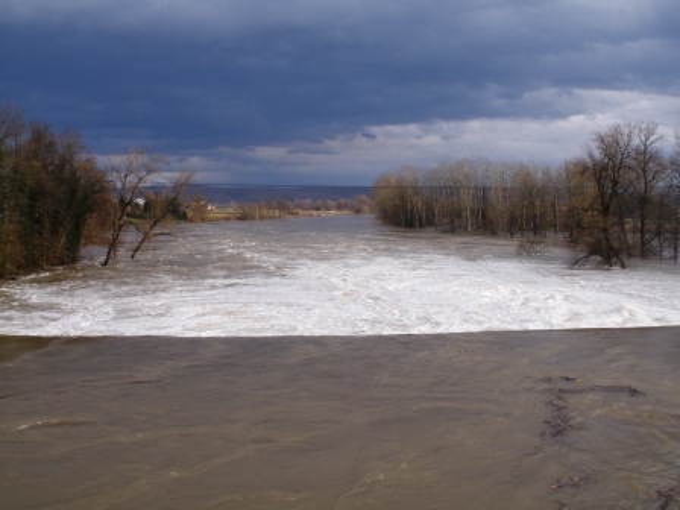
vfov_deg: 32.9
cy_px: 255
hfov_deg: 42.9
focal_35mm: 44
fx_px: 864
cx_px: 340
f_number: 6.4
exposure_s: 1/100
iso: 80
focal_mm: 7.7
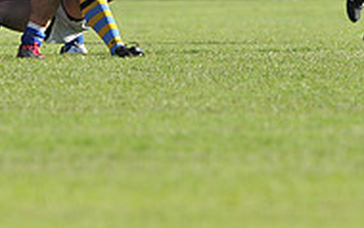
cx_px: 172
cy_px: -137
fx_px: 13867
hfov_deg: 1.5
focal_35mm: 1397
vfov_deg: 0.9
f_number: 3.5
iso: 200
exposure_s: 1/1000
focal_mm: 300
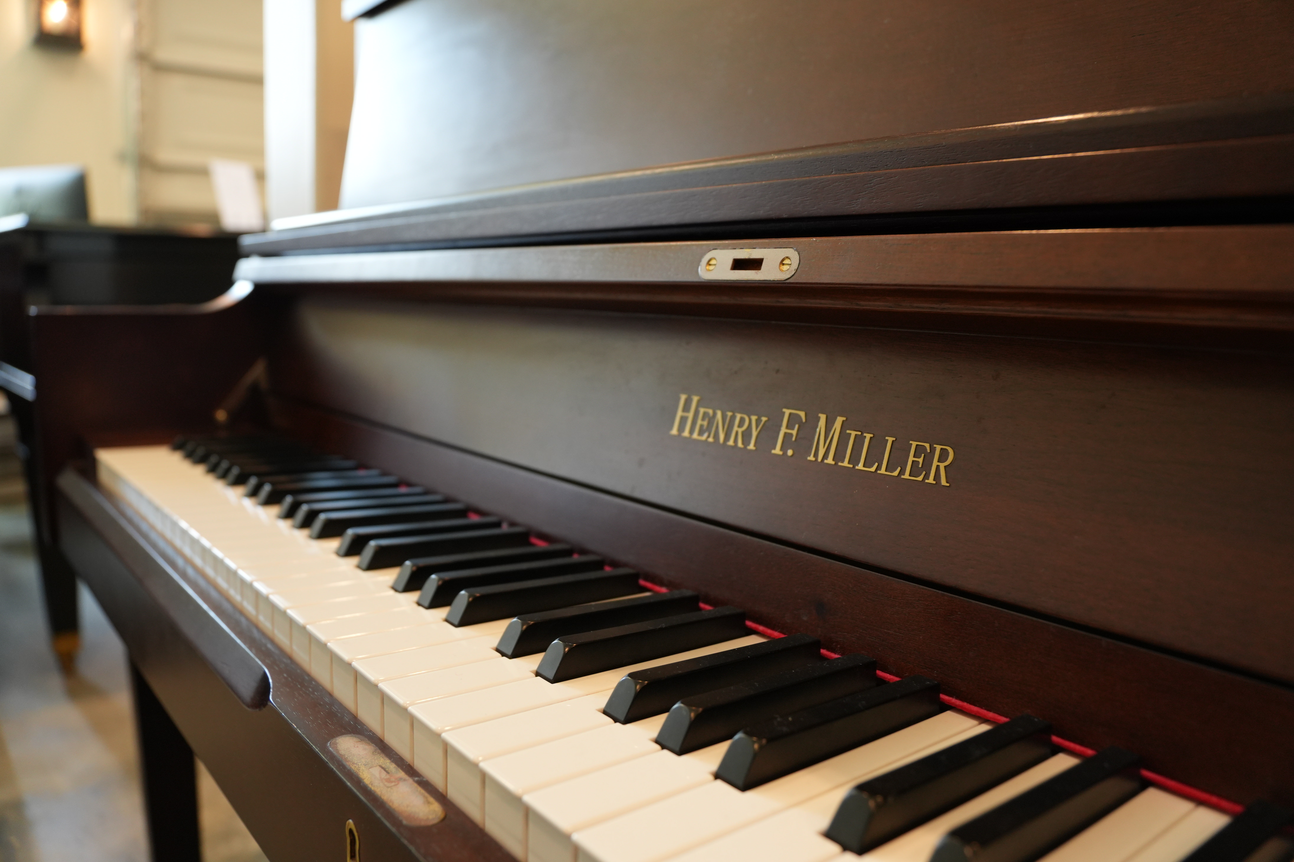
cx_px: 647
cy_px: 431
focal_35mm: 26
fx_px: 916
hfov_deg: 70.5
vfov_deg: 50.4
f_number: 3.2
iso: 640
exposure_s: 1/60
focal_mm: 17
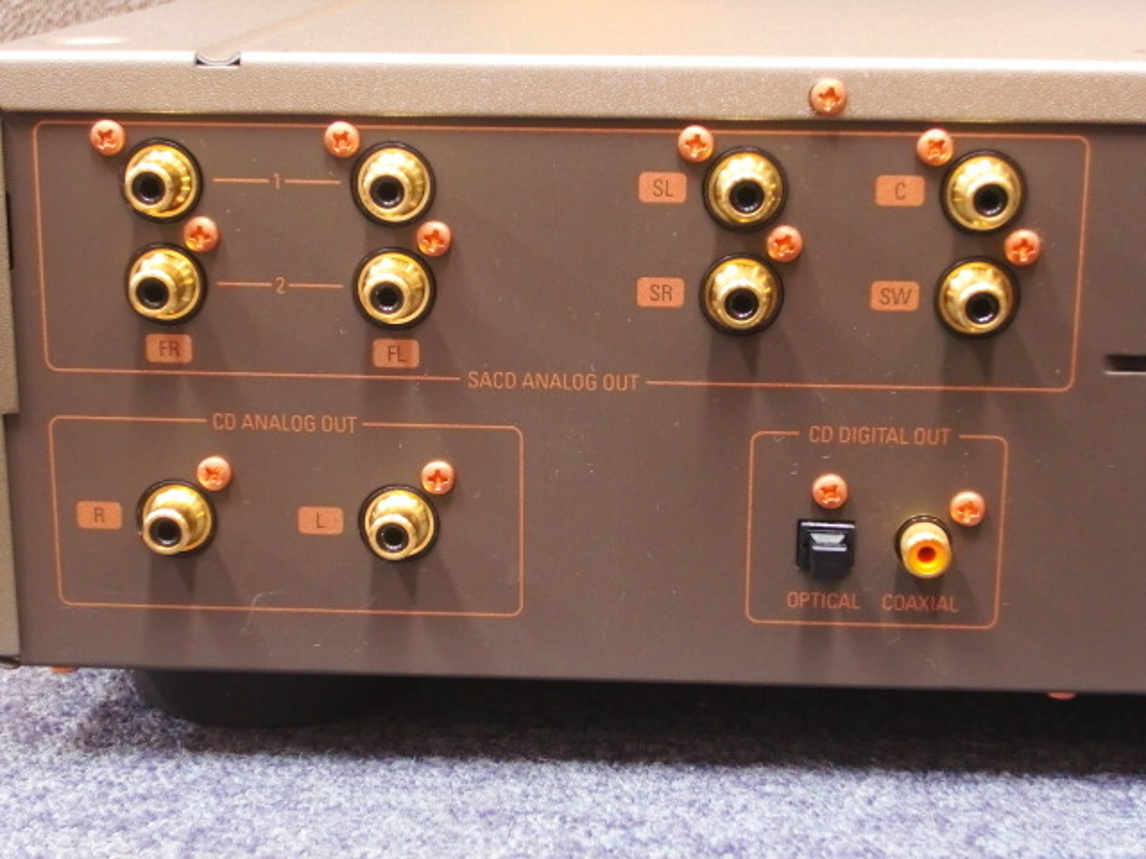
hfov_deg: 29.4
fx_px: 2185
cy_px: 430
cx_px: 573
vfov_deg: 22.3
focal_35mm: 66
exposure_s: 1/6
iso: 400
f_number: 4.1
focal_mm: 11.7
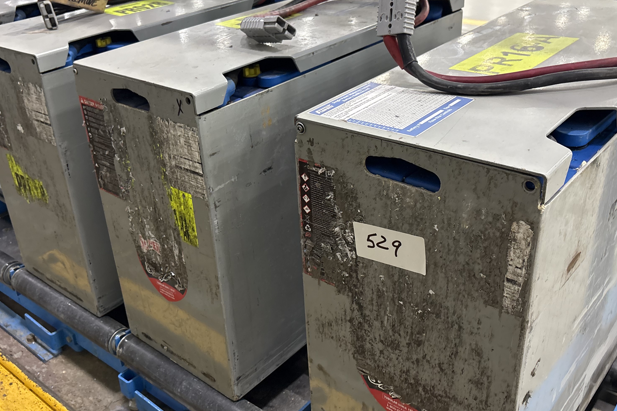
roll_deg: +4.2
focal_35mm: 37
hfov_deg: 51.8
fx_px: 634
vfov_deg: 35.9
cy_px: 192
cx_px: 285
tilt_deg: -26.3
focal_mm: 5.96
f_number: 1.6
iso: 320
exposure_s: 1/60
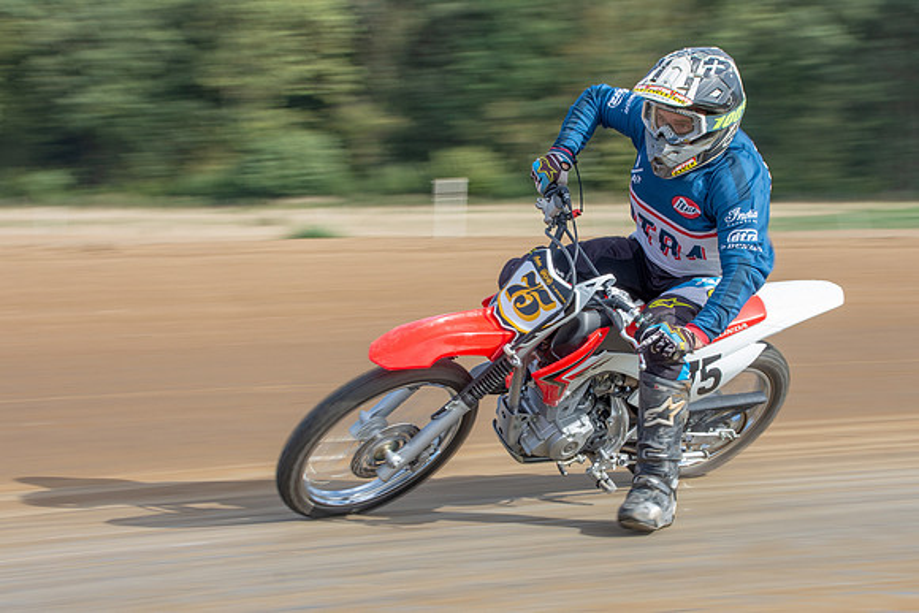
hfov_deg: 16.8
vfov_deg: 11.3
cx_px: 523
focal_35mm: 122
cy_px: 293
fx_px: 3110
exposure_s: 1/125
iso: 125
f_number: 10
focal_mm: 66
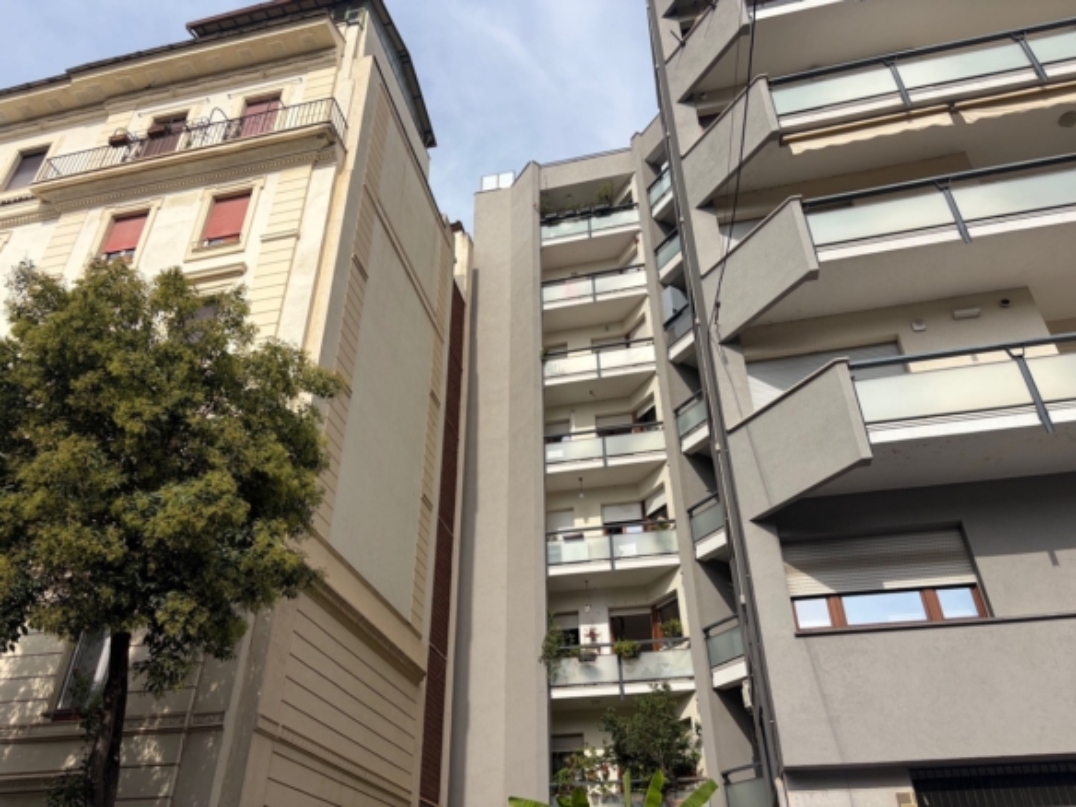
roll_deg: +2.4
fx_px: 808
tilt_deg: +36.2
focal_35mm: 26
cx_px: 538
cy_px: 404
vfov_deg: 53.1
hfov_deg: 67.3
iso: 50
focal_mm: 5.96
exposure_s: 1/4608
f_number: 1.6
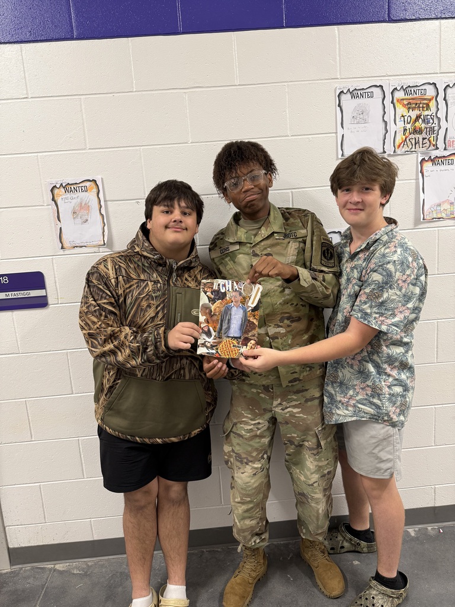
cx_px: 228
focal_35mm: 24
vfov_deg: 71.6
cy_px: 304
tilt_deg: -9.3
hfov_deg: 56.8
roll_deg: +3.9
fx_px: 421
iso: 250
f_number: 1.78
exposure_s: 1/60
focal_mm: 6.76
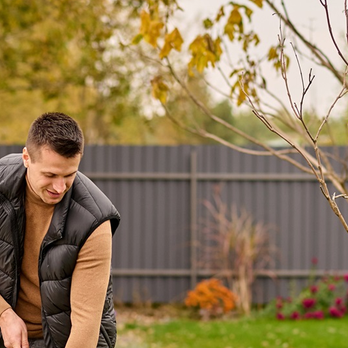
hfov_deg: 8.6
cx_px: 147
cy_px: 313
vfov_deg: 8.6
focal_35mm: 203
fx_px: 2309
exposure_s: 1/800
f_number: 2.8
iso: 200
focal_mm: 85
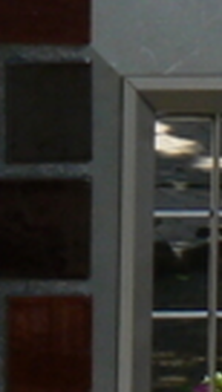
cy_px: -259
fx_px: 3072
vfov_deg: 7.1
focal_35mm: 295
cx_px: -851
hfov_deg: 3.8
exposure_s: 1/250
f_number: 5.6
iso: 80
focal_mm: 6
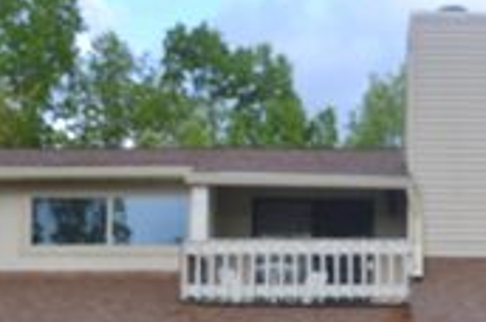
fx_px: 1294
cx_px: 429
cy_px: 388
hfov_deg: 20.9
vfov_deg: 13.8
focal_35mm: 96
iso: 140
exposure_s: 1/125
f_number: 5.6
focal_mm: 22
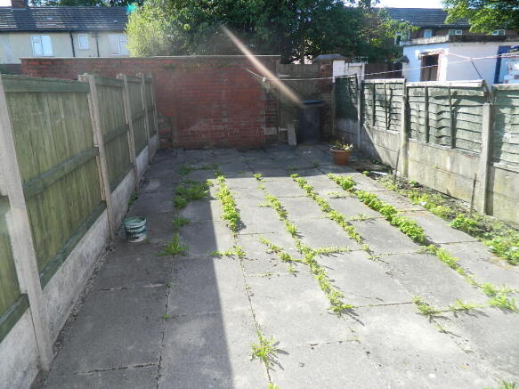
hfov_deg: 69.4
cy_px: 194
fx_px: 375
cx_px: 260
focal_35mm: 25
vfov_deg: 54.9
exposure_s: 1/320
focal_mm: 4.5
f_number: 3.1
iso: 110
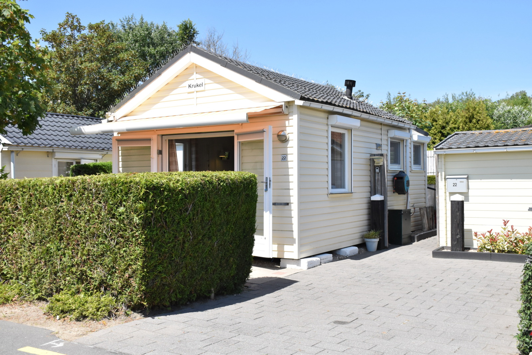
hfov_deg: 49.5
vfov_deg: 34.2
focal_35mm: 39
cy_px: 178
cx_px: 266
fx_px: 576
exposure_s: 1/2500
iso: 1250
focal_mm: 26
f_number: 7.1
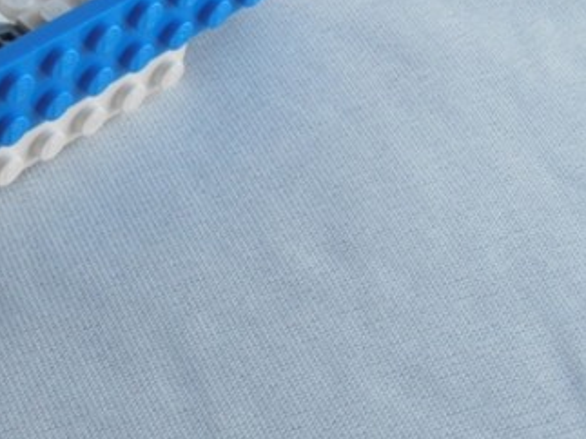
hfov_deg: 18.4
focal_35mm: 103
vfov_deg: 14.3
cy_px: 126
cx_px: -60
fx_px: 1743
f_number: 3.9
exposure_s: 1/60
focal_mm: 6.61
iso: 80
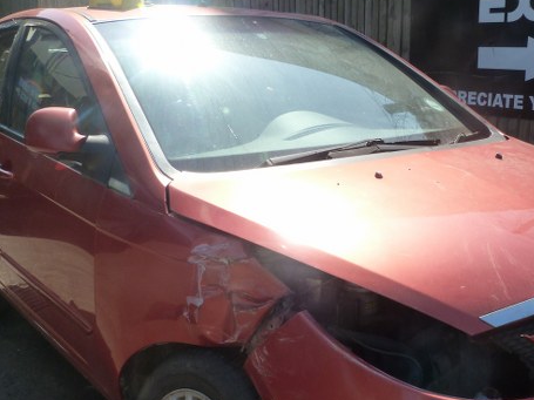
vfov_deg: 32.8
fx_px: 679
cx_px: 337
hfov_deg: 42.6
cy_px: 240
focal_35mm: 44
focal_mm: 4.5
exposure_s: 1/250
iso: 125
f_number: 4.5
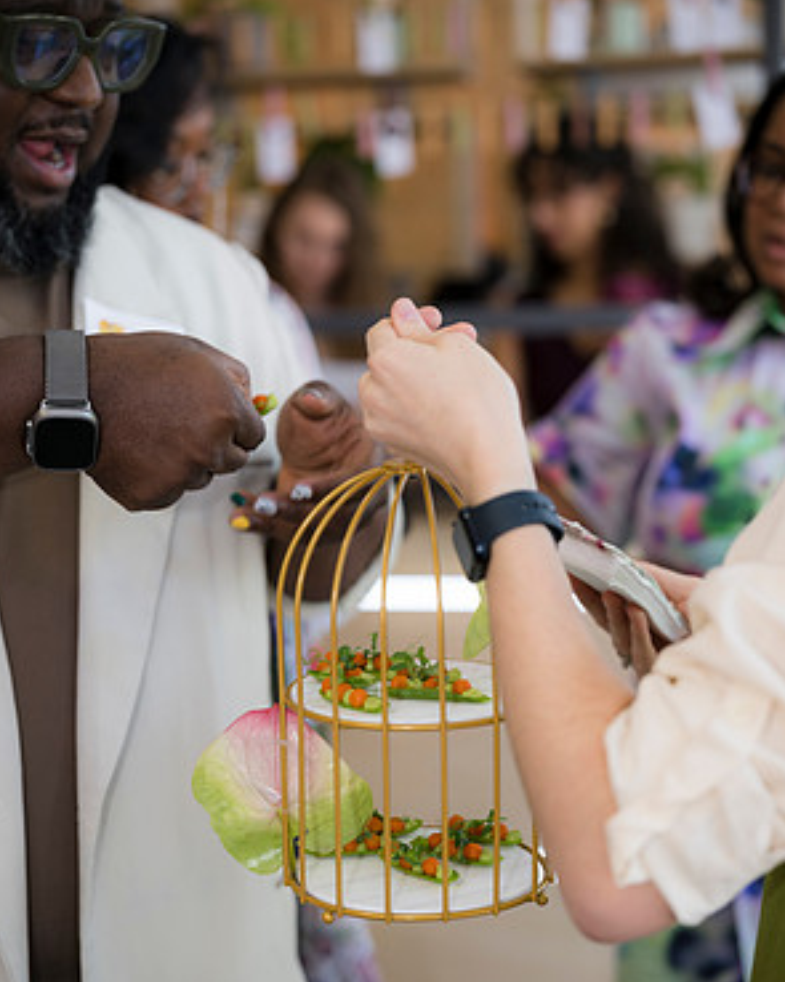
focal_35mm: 63
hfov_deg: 24.2
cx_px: 389
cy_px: 593
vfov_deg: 29.9
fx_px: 1830
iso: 220
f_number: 2.2
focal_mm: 55
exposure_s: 1/160
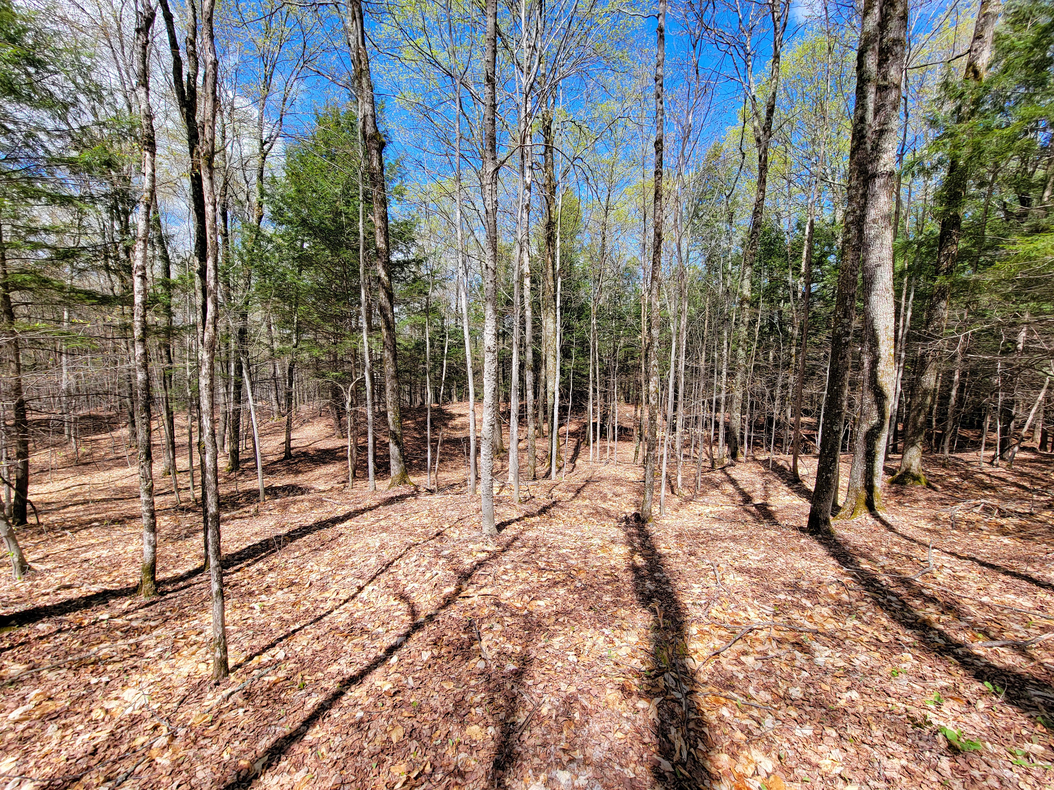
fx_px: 396
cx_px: 527
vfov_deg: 89.9
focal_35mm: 13
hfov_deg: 106.2
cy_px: 395
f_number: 2.2
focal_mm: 2.2
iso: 50
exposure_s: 1/640
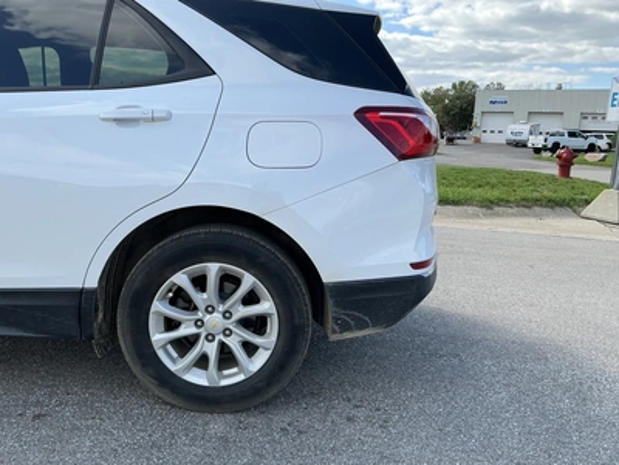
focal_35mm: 28
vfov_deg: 49.7
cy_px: 232
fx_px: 501
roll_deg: -2.3
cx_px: 310
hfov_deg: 63.4
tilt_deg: -9.5
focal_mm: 3
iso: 25
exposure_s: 1/944
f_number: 1.8
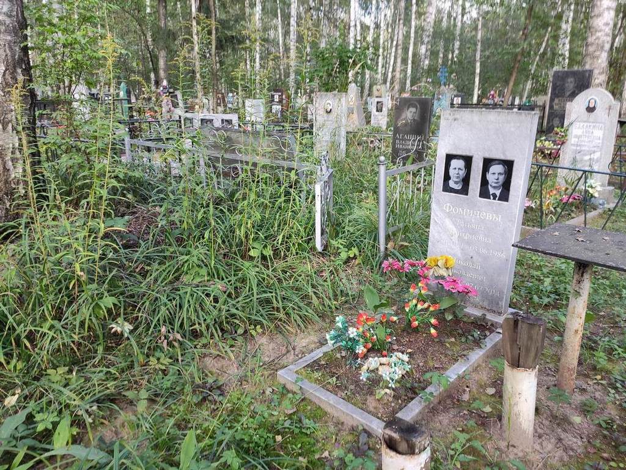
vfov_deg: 53.1
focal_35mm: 26
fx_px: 470
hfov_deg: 67.3
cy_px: 235
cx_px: 313
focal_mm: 4.77
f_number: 1.75
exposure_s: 1/50
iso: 191
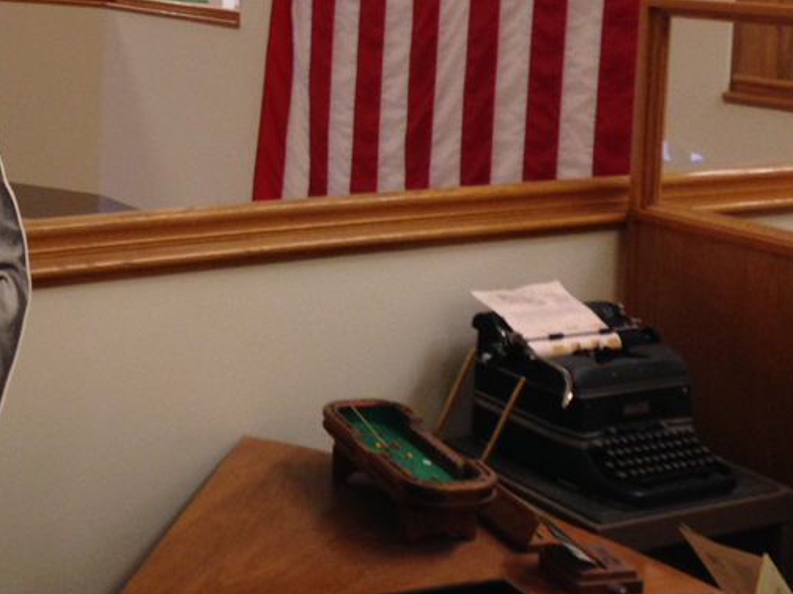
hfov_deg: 28.1
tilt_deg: -4.8
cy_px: 20
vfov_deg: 21.3
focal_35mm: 67
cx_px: 110
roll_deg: -1.2
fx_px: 1535
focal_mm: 4.12
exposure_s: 1/20
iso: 125
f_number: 2.4
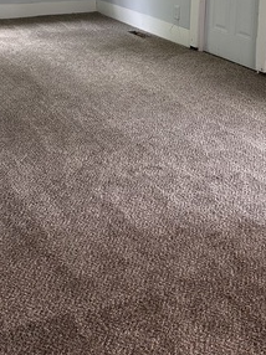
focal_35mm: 56
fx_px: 575
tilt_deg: -11.8
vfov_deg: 32.3
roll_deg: +0.1
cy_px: 20
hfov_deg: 25.9
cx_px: 83
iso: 160
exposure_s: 1/60
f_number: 1.78
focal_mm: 6.86
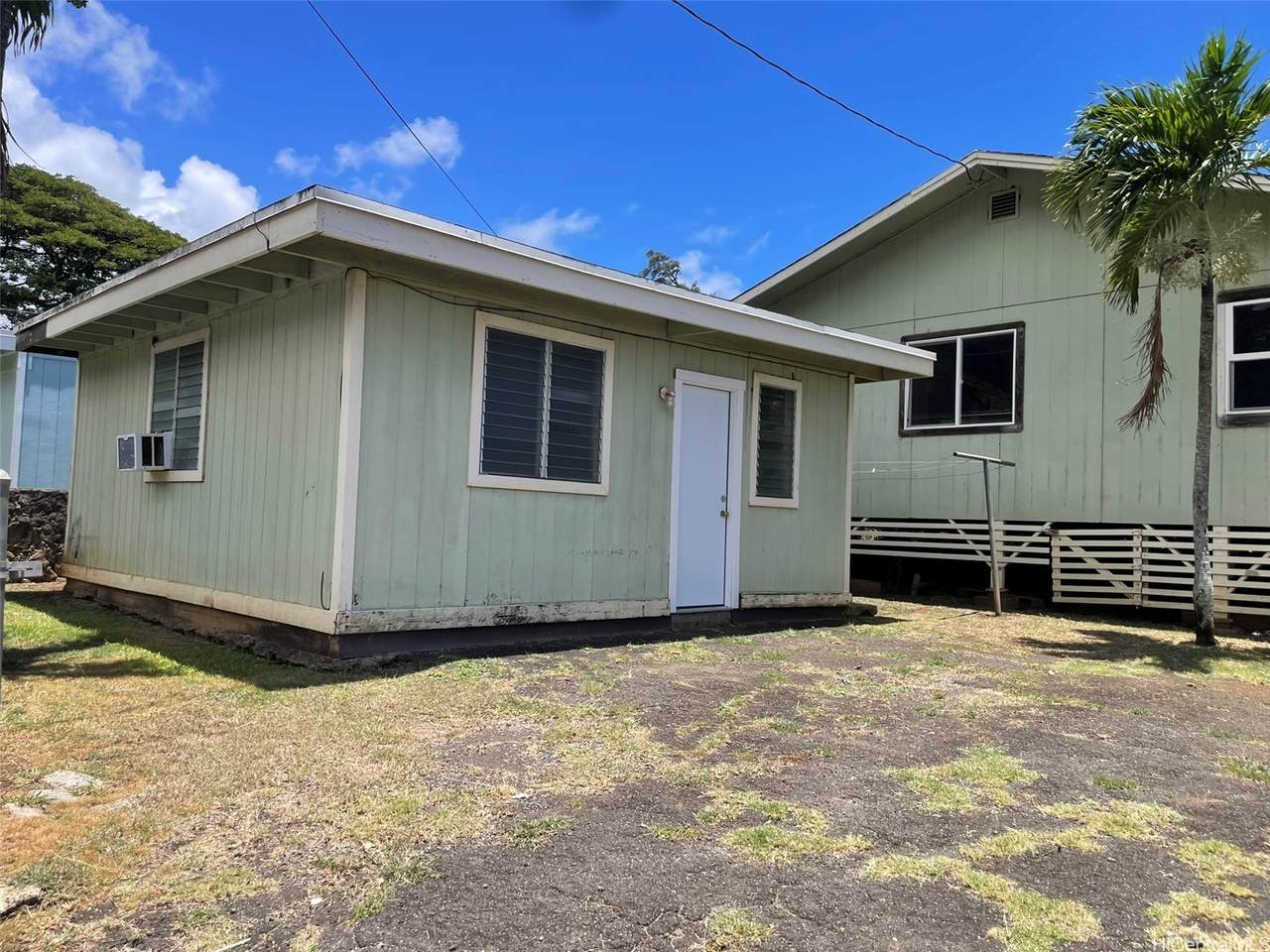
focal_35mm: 26
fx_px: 954
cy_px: 476
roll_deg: -2.2
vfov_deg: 53.1
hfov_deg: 67.3
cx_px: 635
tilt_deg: +2.5
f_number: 1.6
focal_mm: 4.2
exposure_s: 1/2506
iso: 32
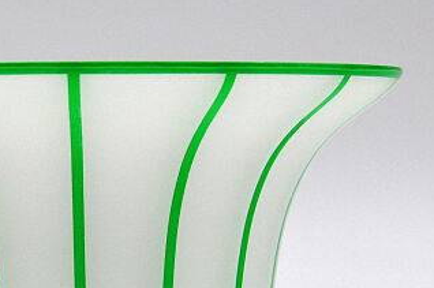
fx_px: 2046
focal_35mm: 170
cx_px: 72
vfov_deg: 8.0
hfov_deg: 12.0
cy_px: 278
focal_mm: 30
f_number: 7.1
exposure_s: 1/200
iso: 400
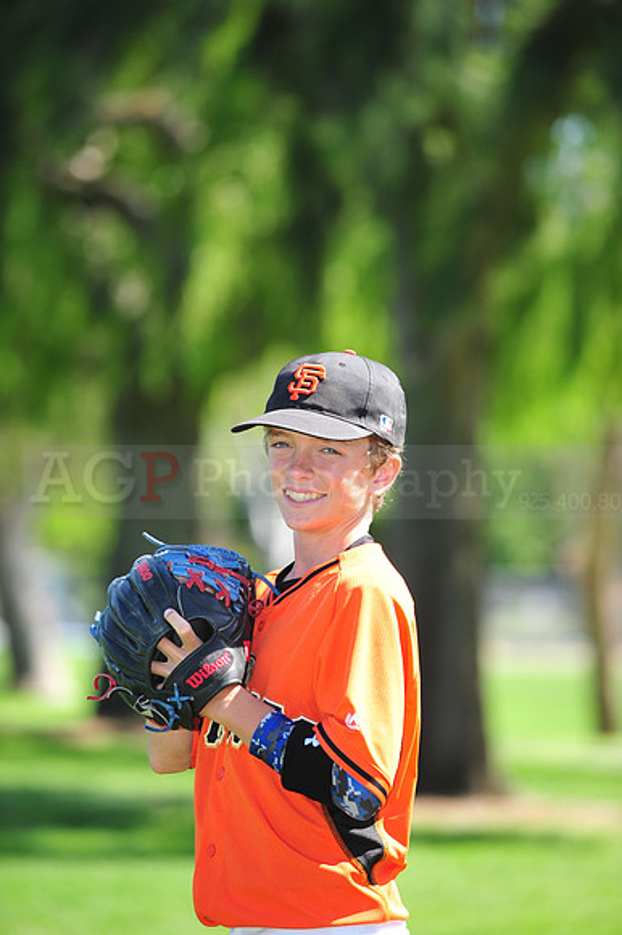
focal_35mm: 200
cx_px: 311
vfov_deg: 10.3
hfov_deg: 6.9
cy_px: 468
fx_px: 5189
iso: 200
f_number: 4.5
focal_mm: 200
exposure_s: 1/400
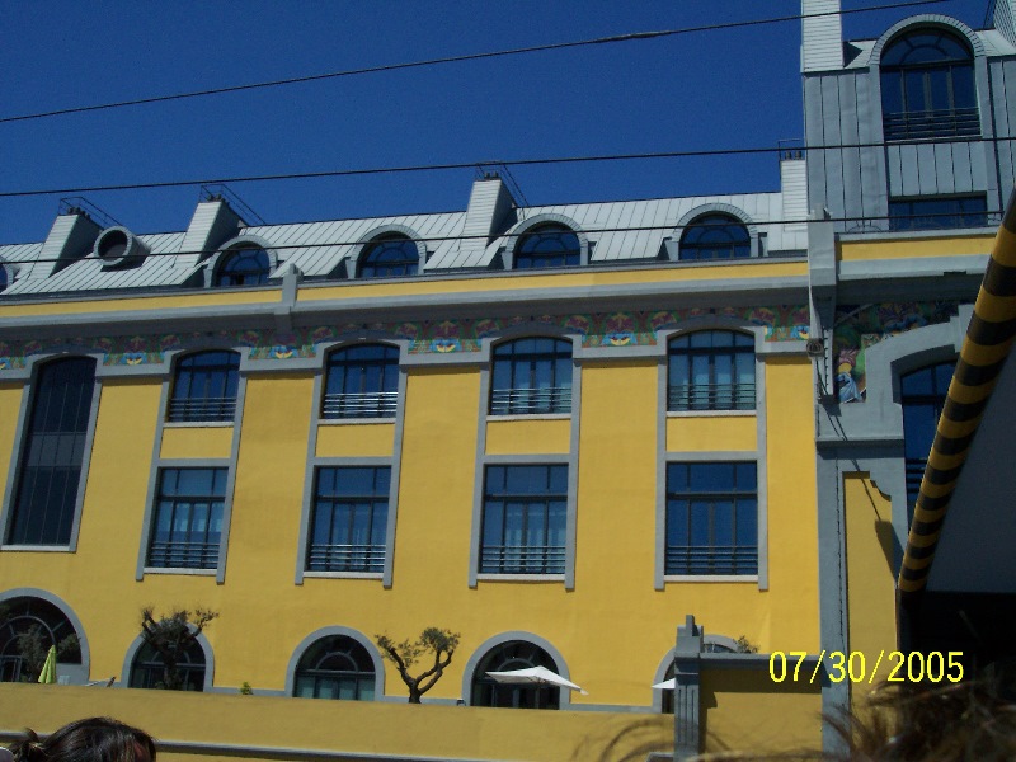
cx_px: 508
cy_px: 381
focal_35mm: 38
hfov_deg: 49.0
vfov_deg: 37.7
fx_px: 1115
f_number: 4.8
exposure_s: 1/1000
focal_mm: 8
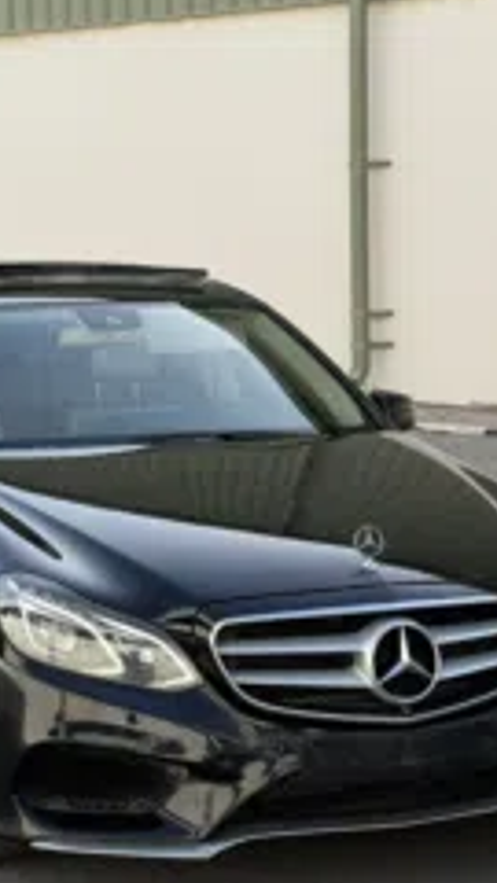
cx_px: 158
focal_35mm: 87
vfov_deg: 24.4
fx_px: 2038
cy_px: 324
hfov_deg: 13.9
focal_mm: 6.76
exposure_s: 1/1883
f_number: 1.78
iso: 64
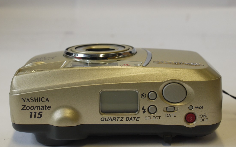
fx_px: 444
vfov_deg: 18.9
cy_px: 69
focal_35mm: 69
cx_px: 115
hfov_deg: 29.8
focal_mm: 30
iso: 400
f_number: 7.1
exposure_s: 1/60
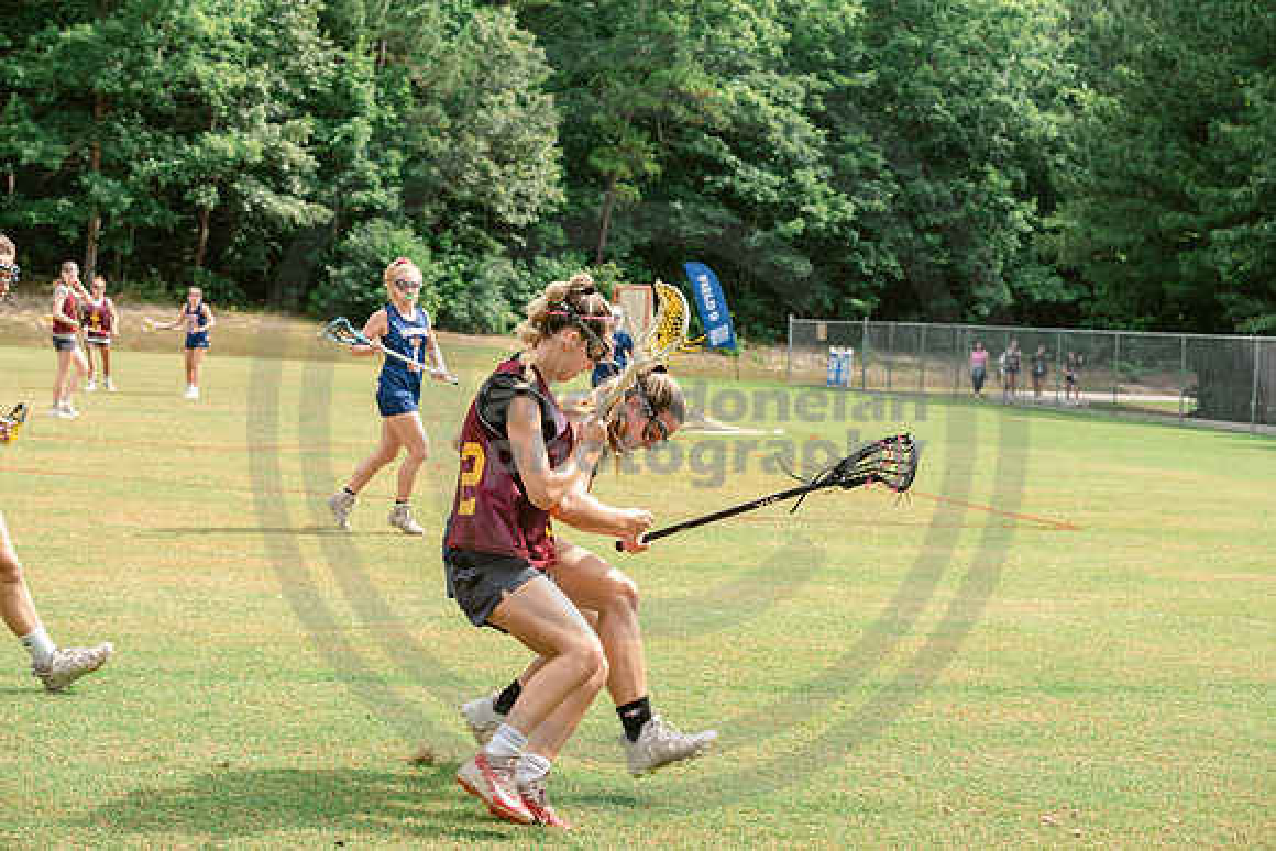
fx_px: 2482
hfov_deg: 28.8
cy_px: 426
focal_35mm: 70
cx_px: 638
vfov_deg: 19.5
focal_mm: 70
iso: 250
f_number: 6.3
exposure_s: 1/640
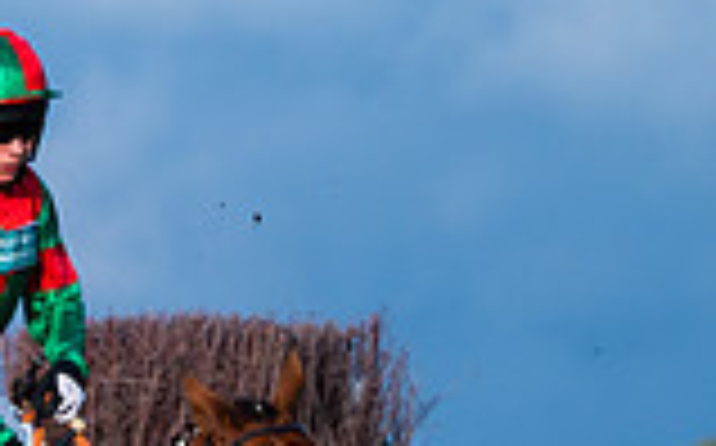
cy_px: 635
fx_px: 10857
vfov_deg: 2.3
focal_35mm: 557
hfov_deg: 3.7
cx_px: -585
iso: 400
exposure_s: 1/3200
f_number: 4
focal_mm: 150
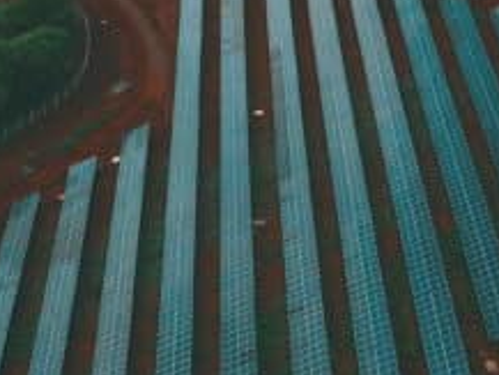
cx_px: 248
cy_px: -129
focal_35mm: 92
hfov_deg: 21.3
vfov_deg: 15.2
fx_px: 1327
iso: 100
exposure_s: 1/344
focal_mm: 4.73
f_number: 2.2
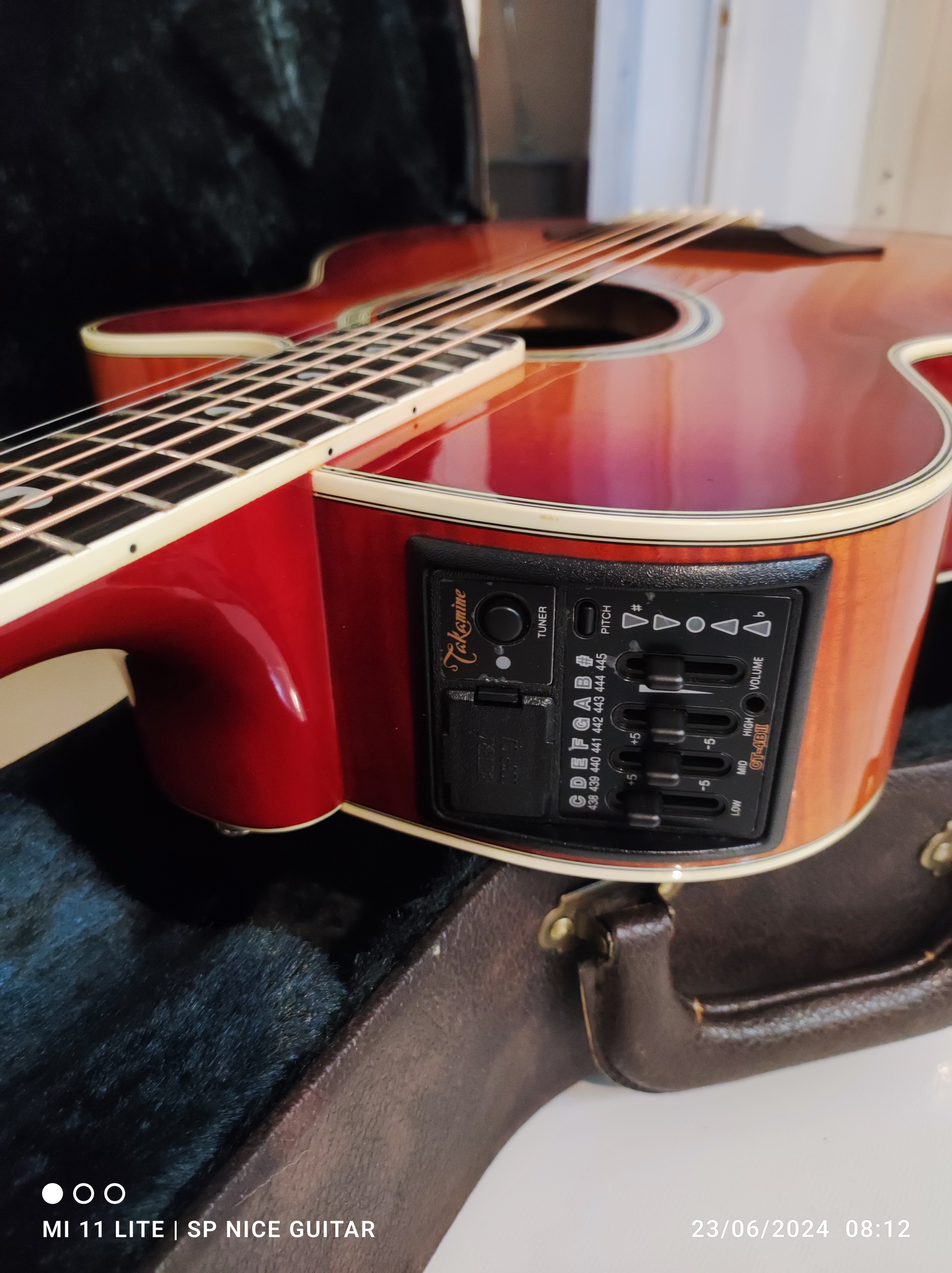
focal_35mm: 17
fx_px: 624
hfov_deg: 74.6
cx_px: 476
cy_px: 636
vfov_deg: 91.1
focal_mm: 4.74
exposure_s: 1/25
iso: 1886
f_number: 1.79
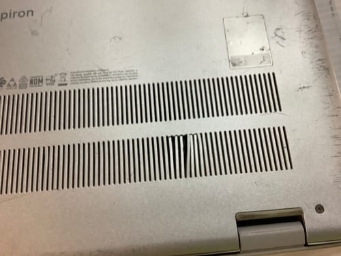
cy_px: 128
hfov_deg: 58.4
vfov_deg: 45.4
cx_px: 170
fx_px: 305
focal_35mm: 31
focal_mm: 3.3
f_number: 2.4
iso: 125
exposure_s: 1/50
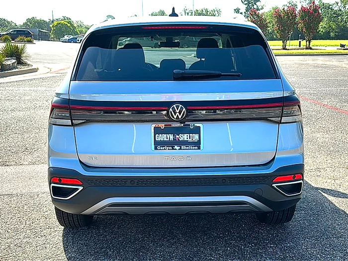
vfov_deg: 37.7
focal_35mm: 38
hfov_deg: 49.0
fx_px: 382
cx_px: 174
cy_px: 130
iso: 80
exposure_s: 1/2421
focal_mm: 6.86
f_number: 1.78
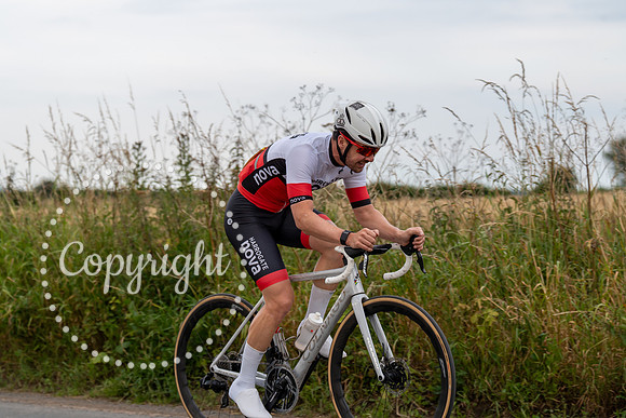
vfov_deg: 14.7
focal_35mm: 93
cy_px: 209
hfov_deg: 21.9
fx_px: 1617
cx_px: 313
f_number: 3.2
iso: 320
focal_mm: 93
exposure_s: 1/1000
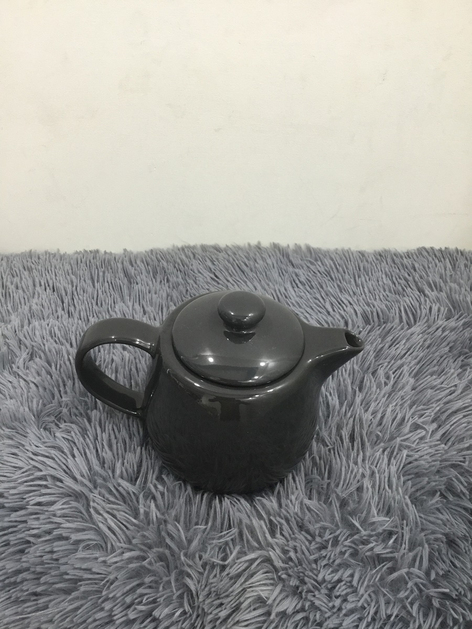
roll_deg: -0.9
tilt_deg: -39.7
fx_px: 564
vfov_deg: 58.4
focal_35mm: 31
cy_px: 314
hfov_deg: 45.4
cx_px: 236
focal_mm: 3.3
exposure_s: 1/33
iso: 125
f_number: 2.4
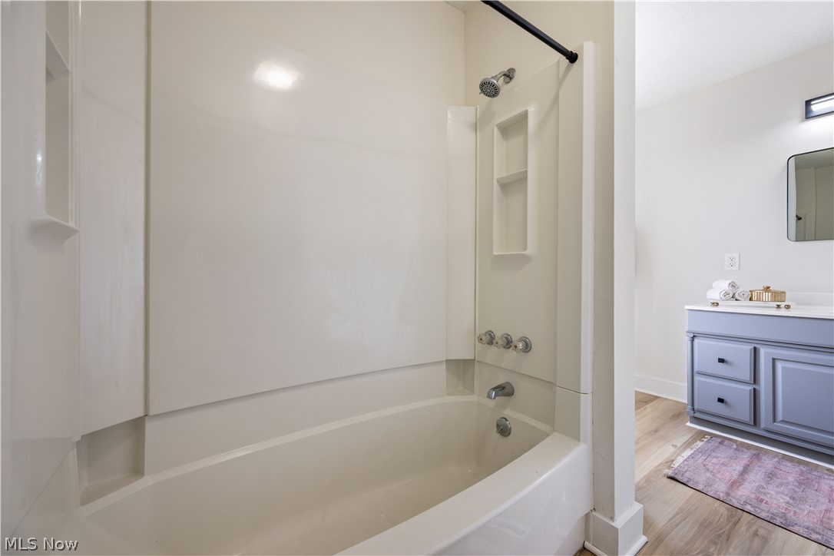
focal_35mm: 14
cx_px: 417
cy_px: 278
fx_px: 324
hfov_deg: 104.3
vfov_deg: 81.2
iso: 100
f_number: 7.1
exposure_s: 1/3
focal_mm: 14
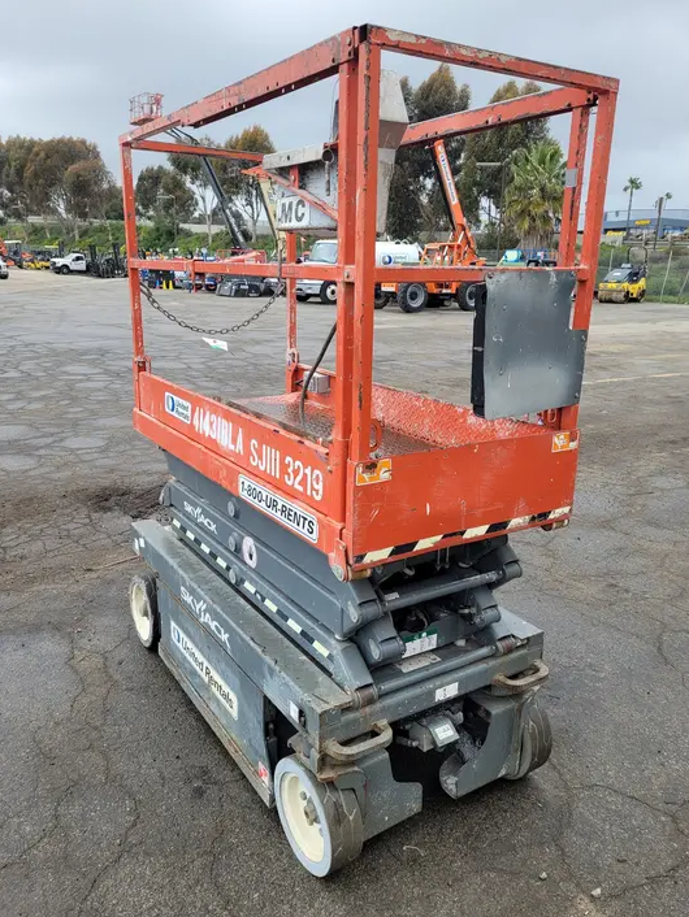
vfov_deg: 65.3
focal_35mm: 27
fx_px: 716
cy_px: 473
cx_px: 355
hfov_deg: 51.4
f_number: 1.8
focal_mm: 5.4
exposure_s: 1/508
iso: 40
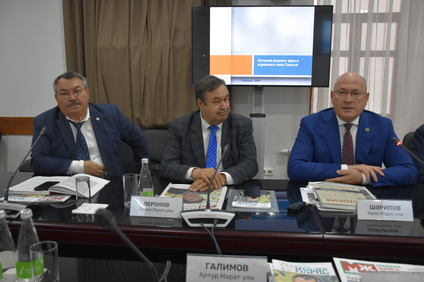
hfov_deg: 57.2
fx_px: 389
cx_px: 212
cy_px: 141
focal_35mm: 33
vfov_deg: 40.0
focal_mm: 22
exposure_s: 1/125
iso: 2000
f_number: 3.5
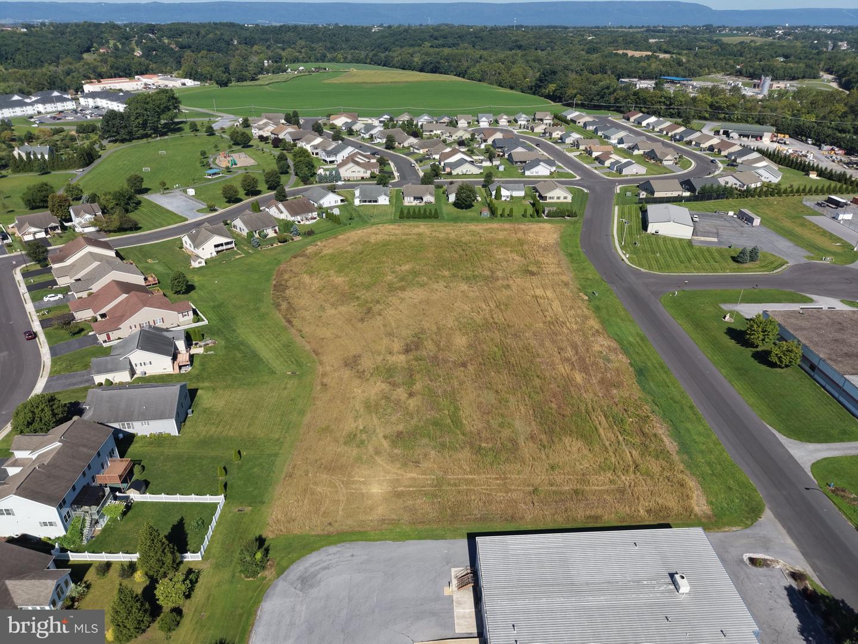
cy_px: 322
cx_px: 429
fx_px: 595
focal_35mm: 24
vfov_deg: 56.8
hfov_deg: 71.6
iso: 160
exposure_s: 1/5000
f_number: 1.8
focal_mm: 8.67
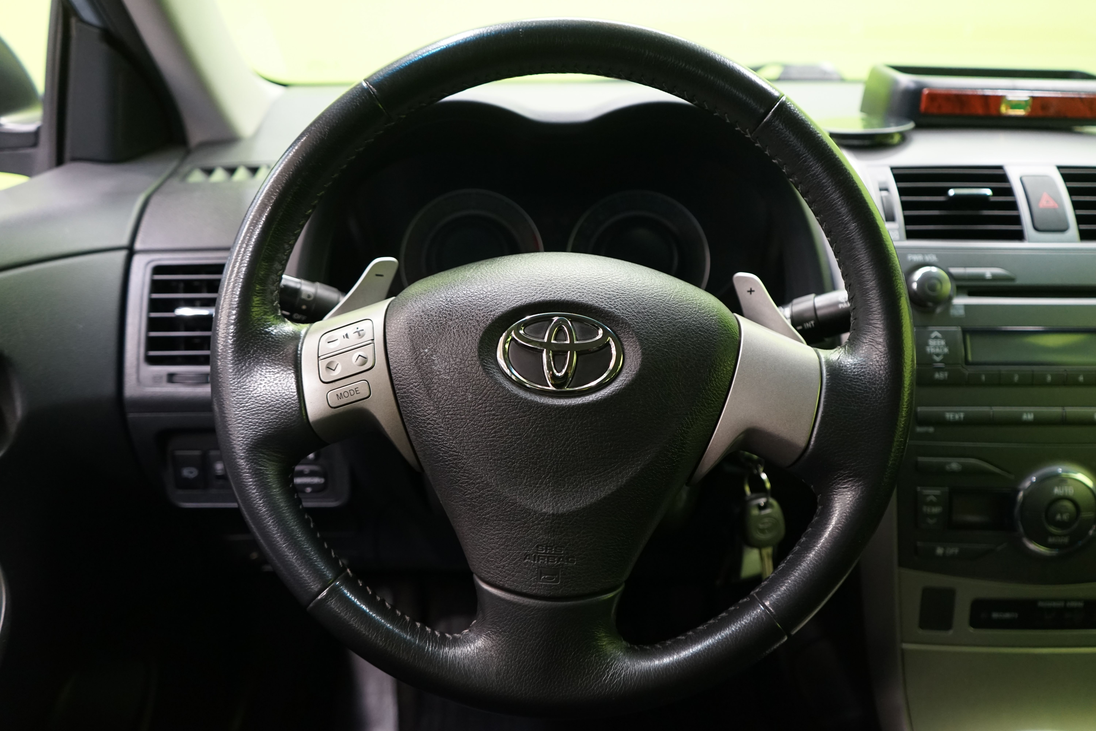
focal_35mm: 29
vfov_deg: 45.0
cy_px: 366
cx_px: 548
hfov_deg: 63.7
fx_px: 883
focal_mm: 29
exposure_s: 1/20
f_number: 4
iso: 1600
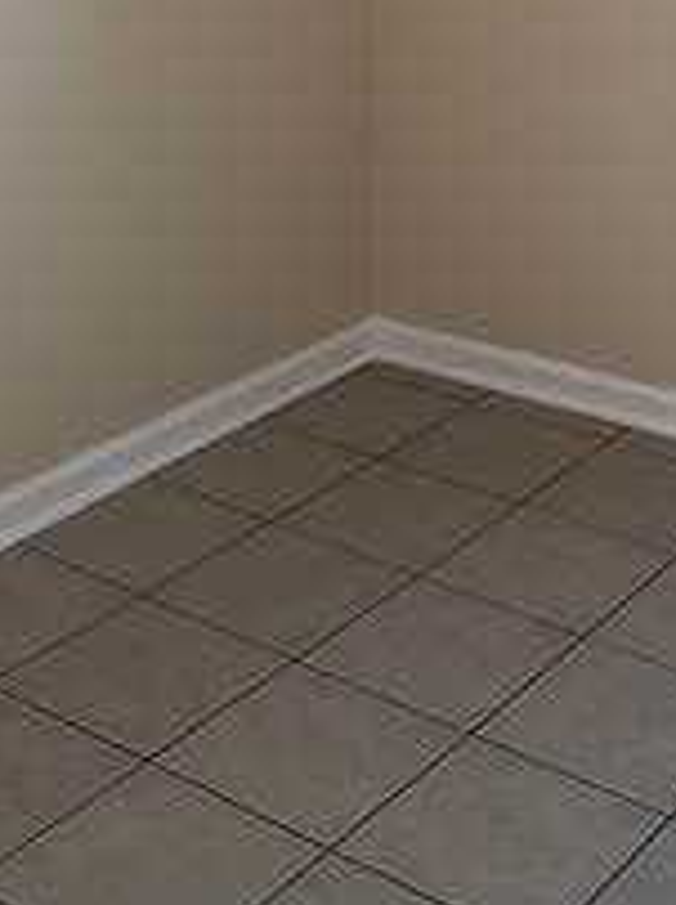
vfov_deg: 26.8
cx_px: 434
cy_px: 22
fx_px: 1800
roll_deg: +0.1
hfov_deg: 21.2
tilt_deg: -9.8
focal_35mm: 69
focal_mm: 4.15
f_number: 2.2
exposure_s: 1/100
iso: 40
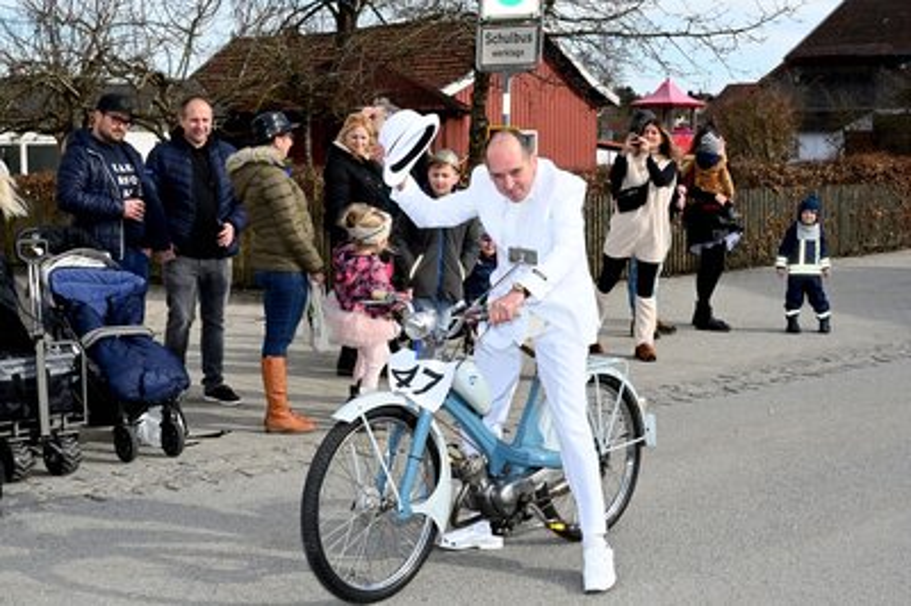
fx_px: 1441
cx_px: 456
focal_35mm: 57
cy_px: 303
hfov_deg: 35.1
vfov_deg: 23.7
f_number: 22
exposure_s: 1/200
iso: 1000
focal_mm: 57
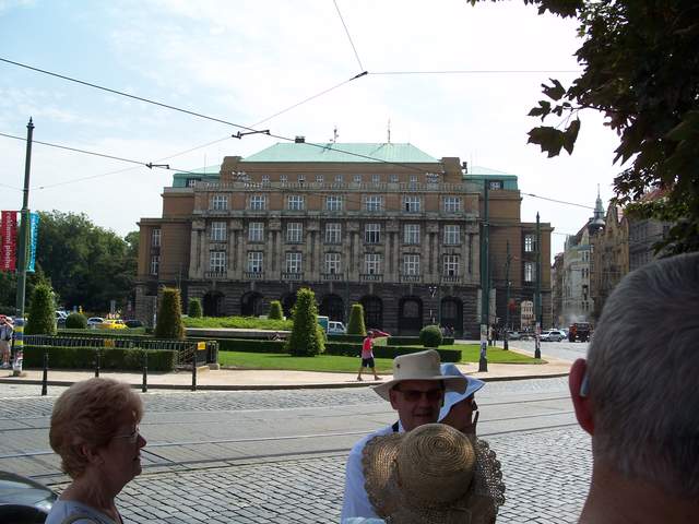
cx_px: 350
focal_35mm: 37
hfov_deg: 50.1
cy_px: 262
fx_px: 747
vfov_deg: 38.7
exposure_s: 1/400
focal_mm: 7.8
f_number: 4
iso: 64
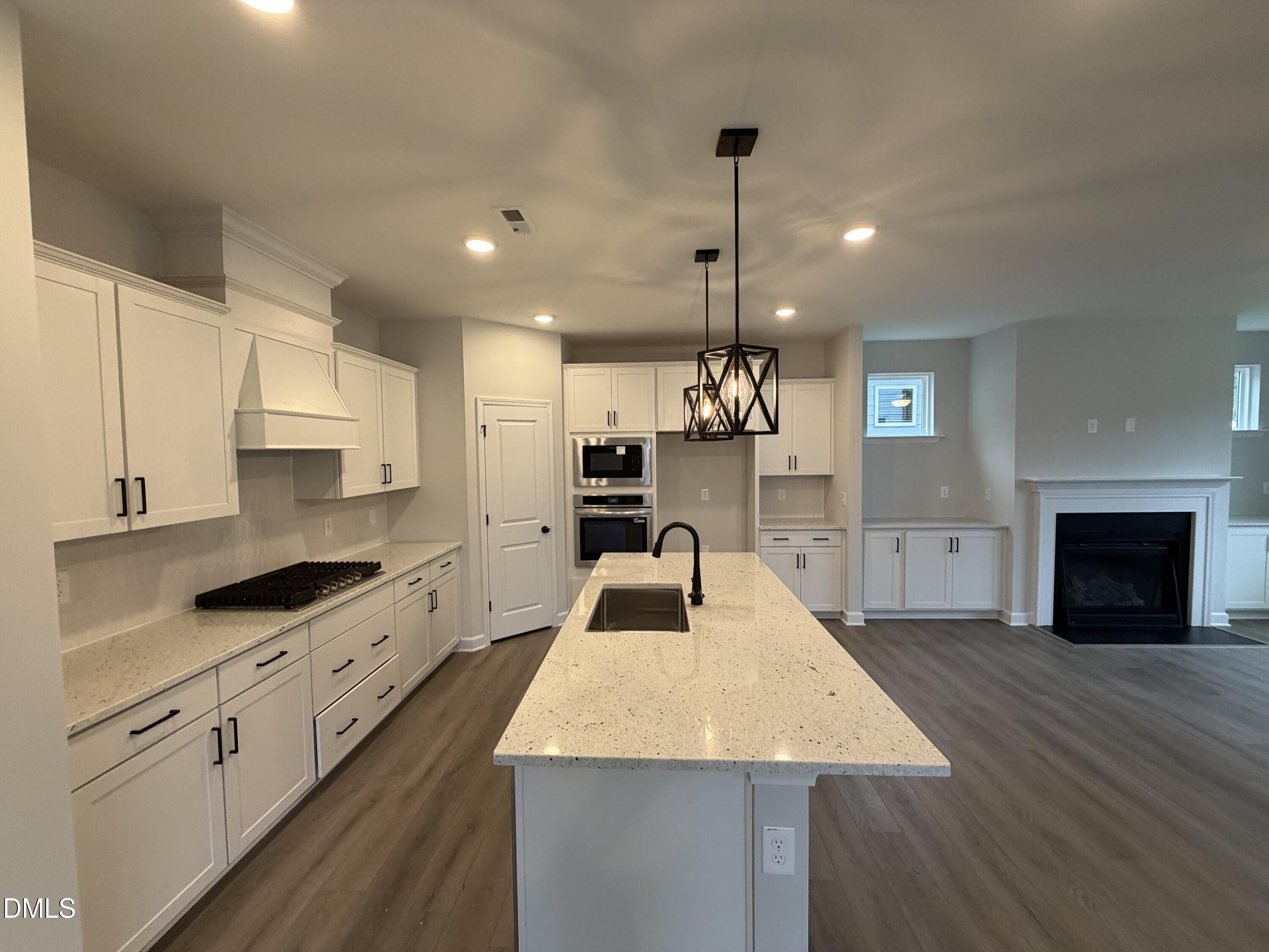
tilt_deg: -2.4
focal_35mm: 14
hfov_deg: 102.1
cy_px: 476
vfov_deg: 85.7
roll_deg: +0.5
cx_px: 634
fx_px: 513
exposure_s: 1/120
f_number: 2.2
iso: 250
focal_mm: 2.22
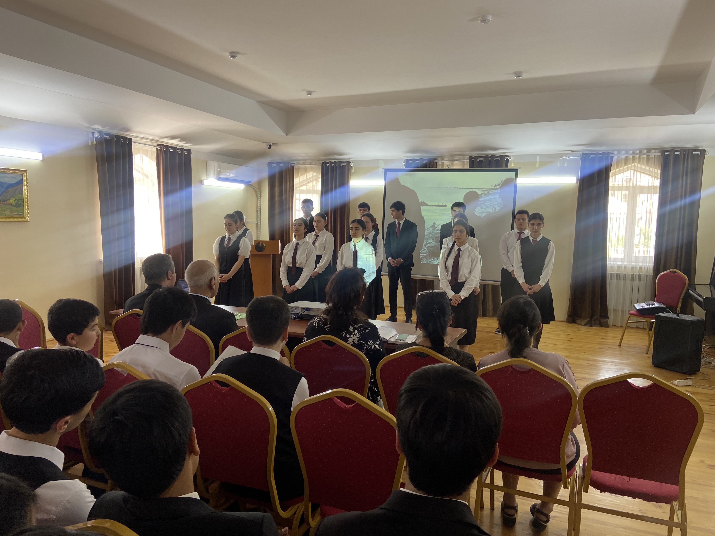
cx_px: 358
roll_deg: -0.8
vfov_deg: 53.1
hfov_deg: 67.3
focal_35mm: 26
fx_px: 537
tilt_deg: -5.9
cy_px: 268
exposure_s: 1/59
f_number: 1.8
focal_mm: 4.25
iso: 64
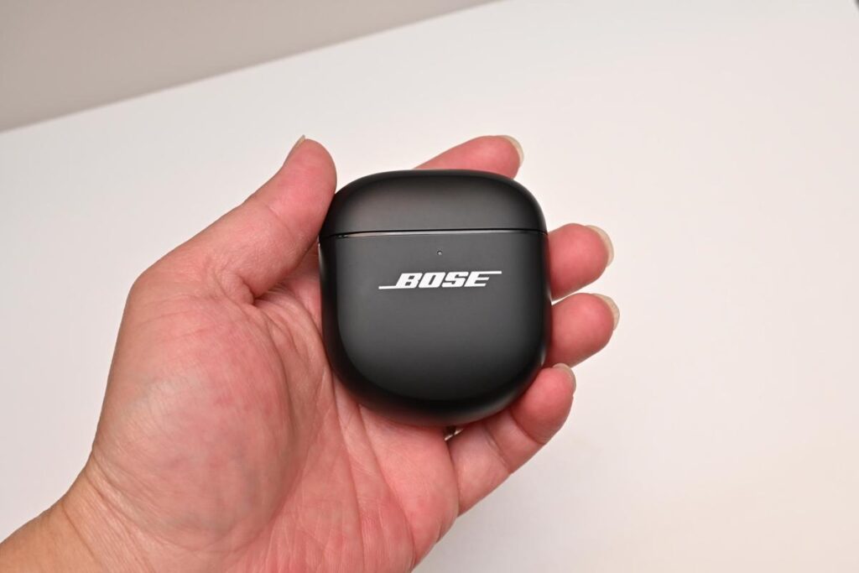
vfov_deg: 35.5
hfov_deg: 51.3
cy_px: 286
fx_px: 895
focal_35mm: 38
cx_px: 430
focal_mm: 25
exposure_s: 1/200
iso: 400
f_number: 8
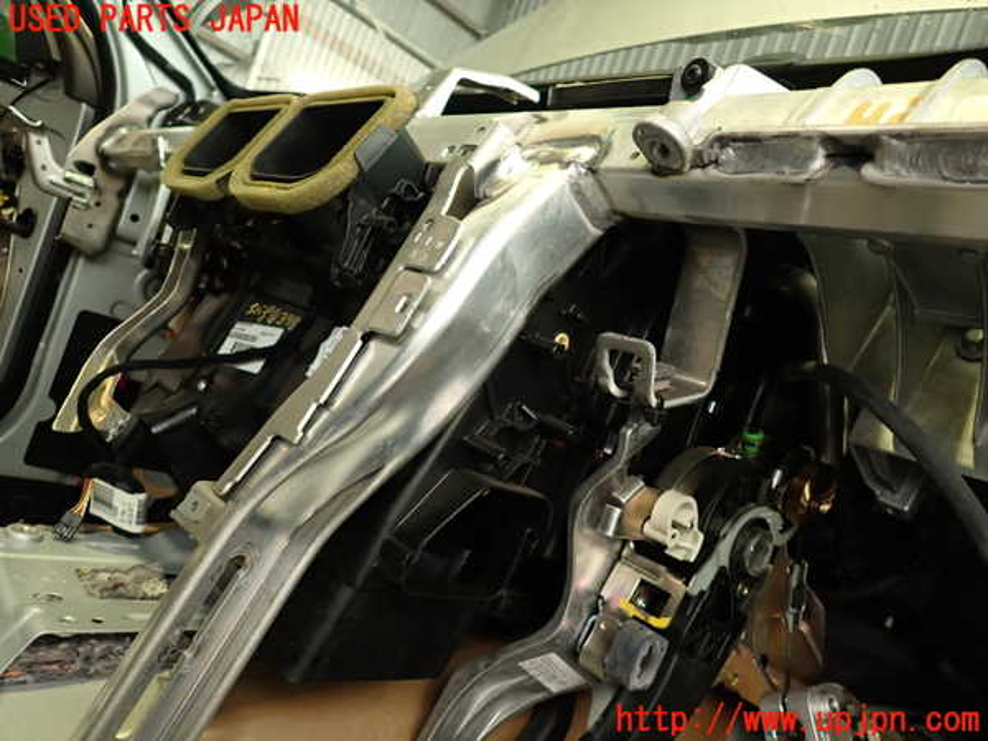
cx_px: 494
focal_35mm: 25
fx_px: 714
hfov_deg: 69.4
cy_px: 370
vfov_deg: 54.9
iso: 200
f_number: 2
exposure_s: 1/30
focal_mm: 4.5
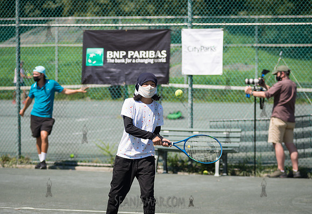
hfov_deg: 13.3
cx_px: 156
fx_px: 1342
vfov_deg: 9.1
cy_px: 123
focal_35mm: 153
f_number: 4
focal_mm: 120
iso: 125
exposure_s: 1/1250
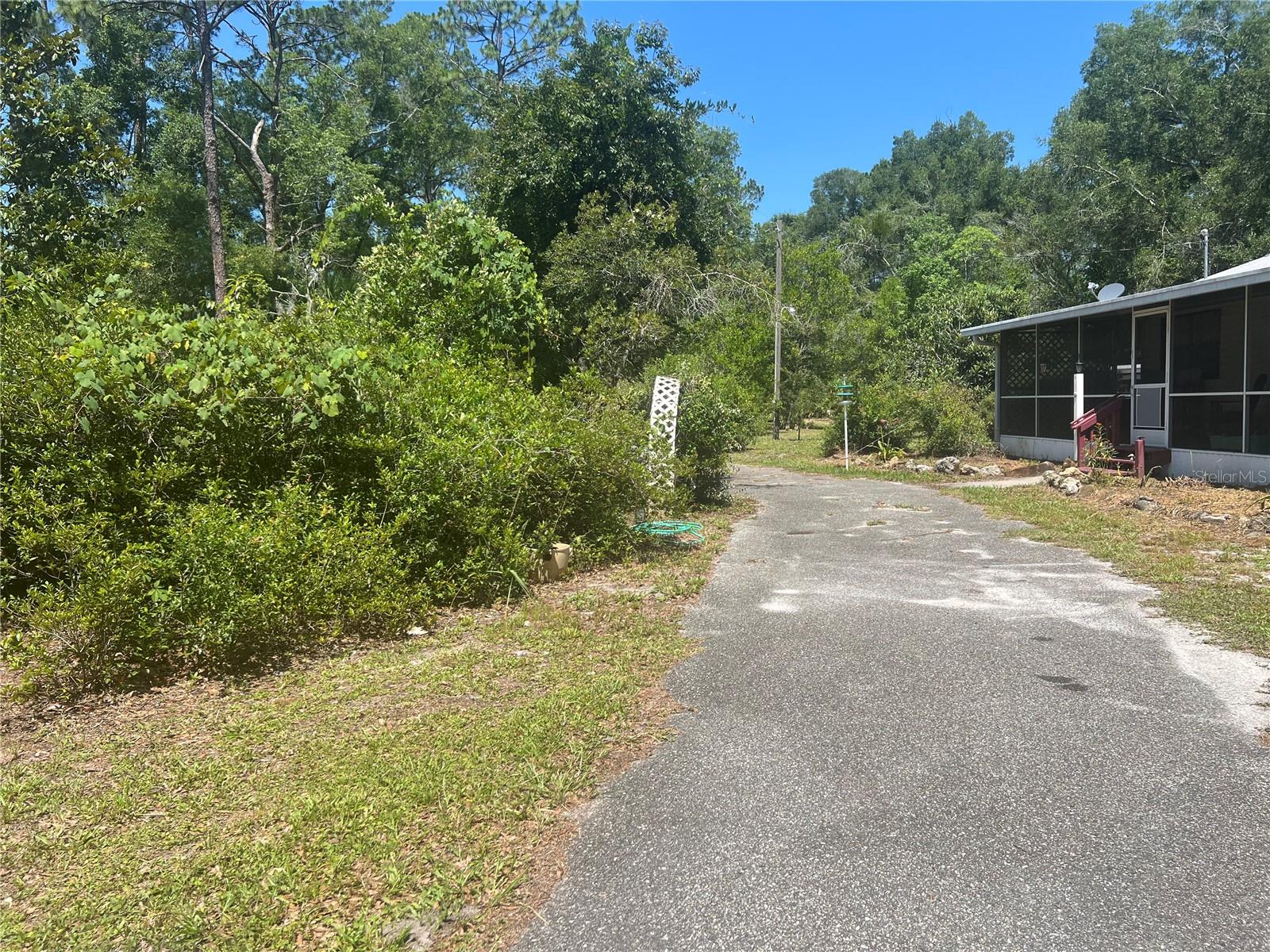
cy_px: 476
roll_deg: +1.2
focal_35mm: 26
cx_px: 635
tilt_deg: -4.8
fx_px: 954
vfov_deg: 53.1
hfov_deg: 67.3
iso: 50
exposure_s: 1/2457
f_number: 1.5
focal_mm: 5.7
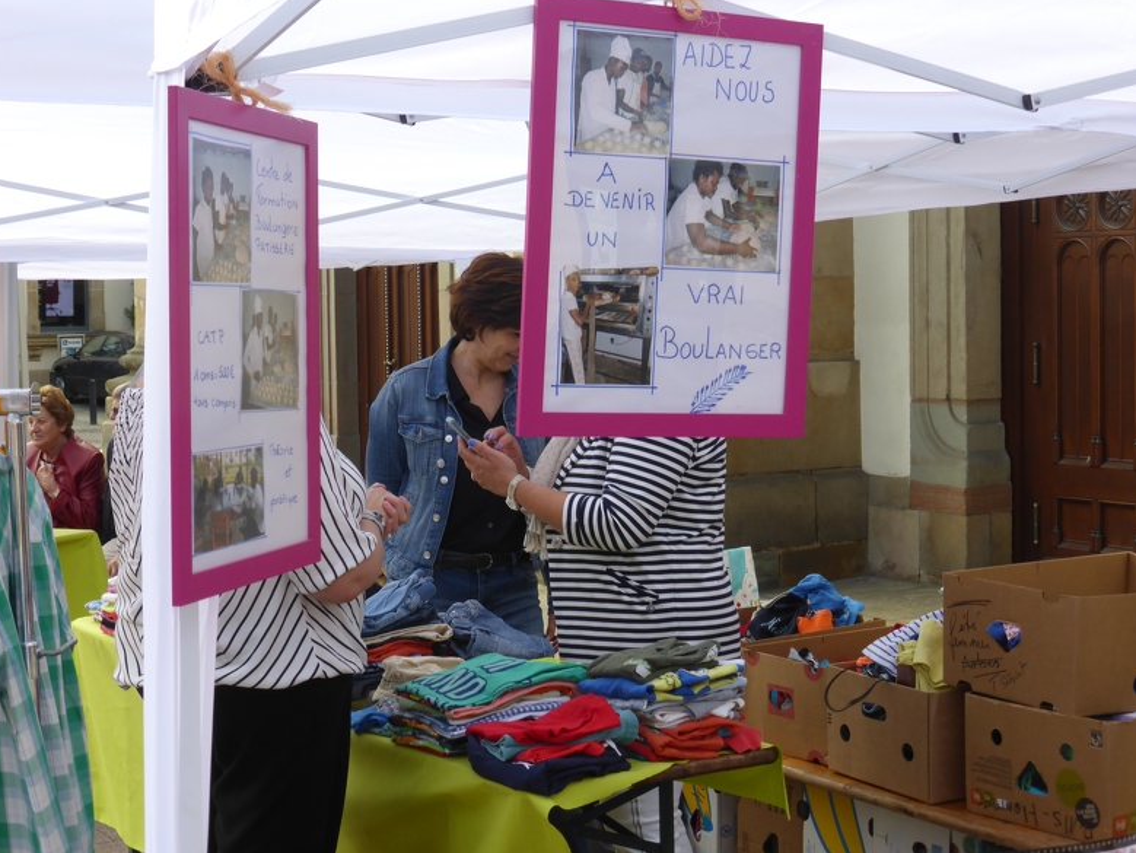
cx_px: 567
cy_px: 424
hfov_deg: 30.7
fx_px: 2068
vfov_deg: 23.3
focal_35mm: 63
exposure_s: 1/160
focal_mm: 11
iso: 100
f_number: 4.8
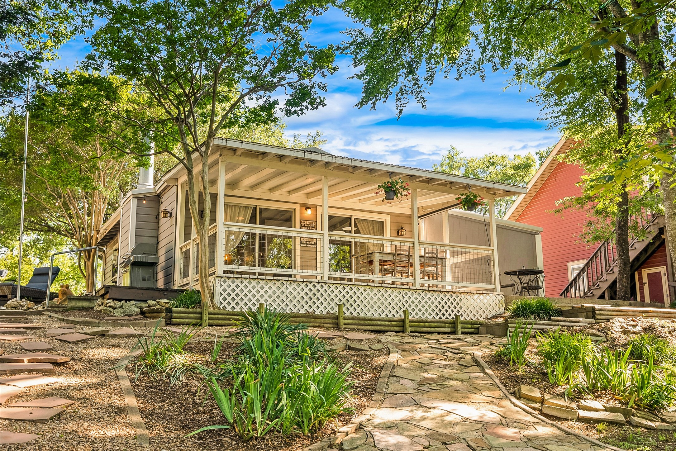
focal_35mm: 36
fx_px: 676
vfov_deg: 36.9
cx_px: 338
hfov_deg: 53.1
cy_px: 226
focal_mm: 24
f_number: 11
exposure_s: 1/25
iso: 125
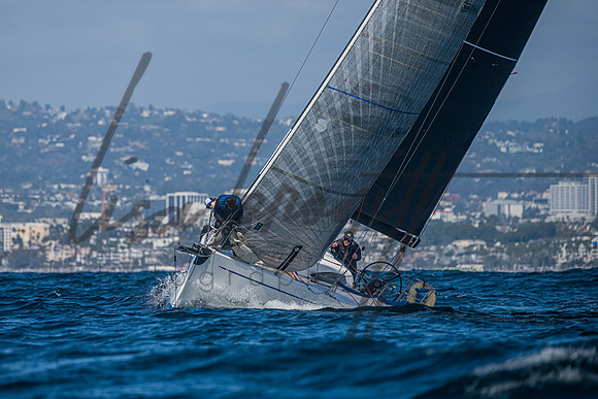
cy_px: 169
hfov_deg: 4.5
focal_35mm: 460
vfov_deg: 3.0
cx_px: 211
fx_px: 7645
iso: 400
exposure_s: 1/5000
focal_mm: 350
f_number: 6.3
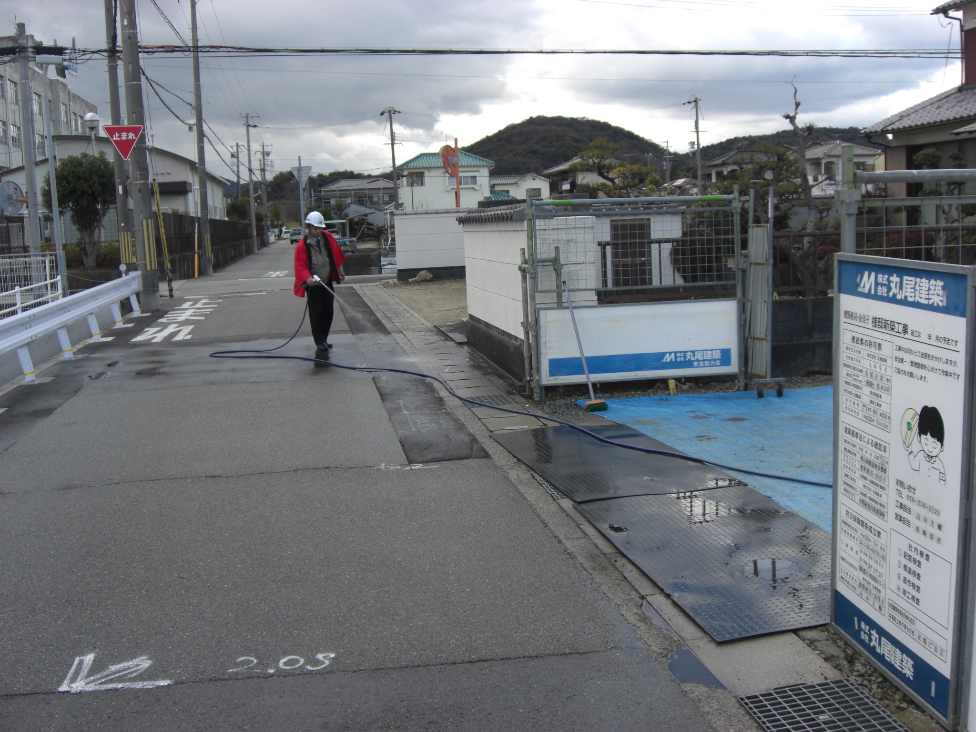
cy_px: 366
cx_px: 488
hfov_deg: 49.0
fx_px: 1071
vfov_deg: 37.7
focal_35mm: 38
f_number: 4
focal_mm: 7.9
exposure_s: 1/250
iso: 80
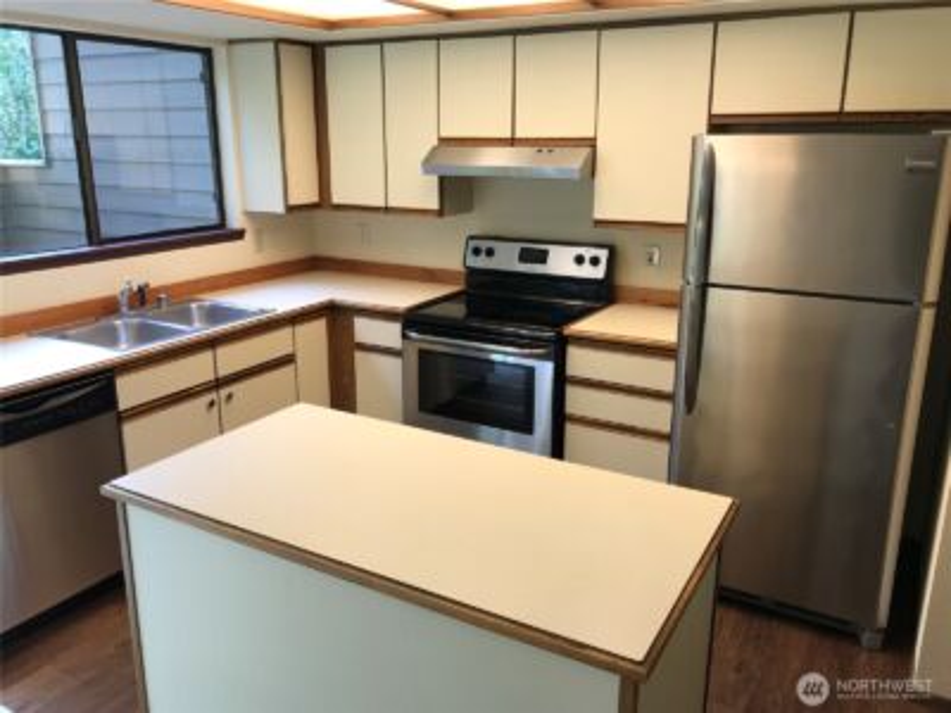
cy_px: 356
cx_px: 476
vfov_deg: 49.7
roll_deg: +0.3
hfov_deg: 63.4
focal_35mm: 28
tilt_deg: -14.7
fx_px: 769
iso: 25
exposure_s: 1/60
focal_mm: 3.99
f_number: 1.8
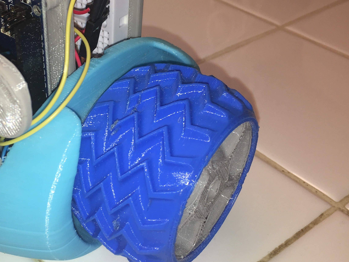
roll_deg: -0.2
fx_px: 514
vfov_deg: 28.5
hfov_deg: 36.4
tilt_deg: -36.7
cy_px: 116
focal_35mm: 51
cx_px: 79
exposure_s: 1/130
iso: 25
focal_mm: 4.15
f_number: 2.2
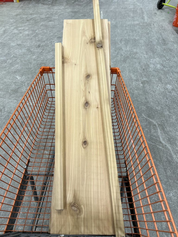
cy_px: 118
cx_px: 89
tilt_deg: -46.2
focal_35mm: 26
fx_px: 178
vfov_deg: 67.3
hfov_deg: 53.1
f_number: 1.5
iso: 125
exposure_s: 1/106
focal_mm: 5.7
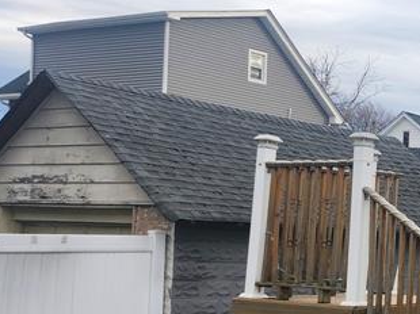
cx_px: 625
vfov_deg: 19.3
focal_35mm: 76
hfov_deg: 21.6
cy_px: 227
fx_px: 921
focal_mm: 5.54
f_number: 1.8
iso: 25
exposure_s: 1/347
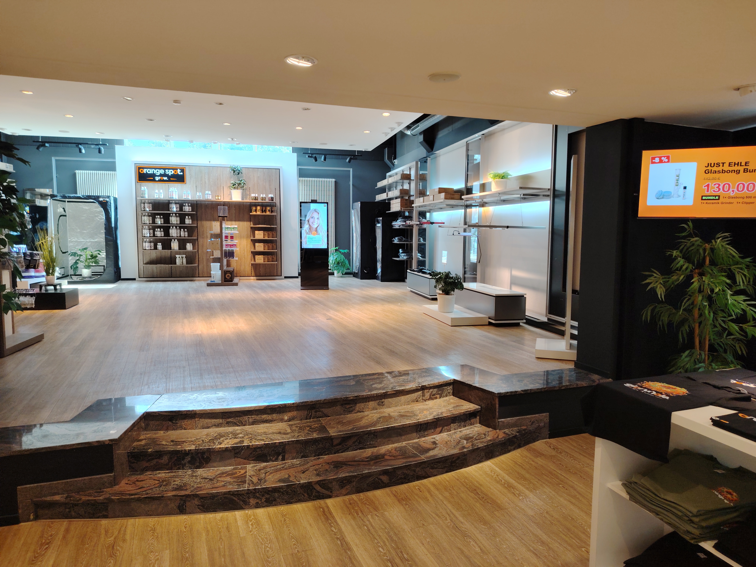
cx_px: 378
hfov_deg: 71.6
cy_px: 284
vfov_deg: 56.8
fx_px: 524
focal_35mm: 24
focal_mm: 5.25
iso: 534
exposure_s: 1/100
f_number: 1.75
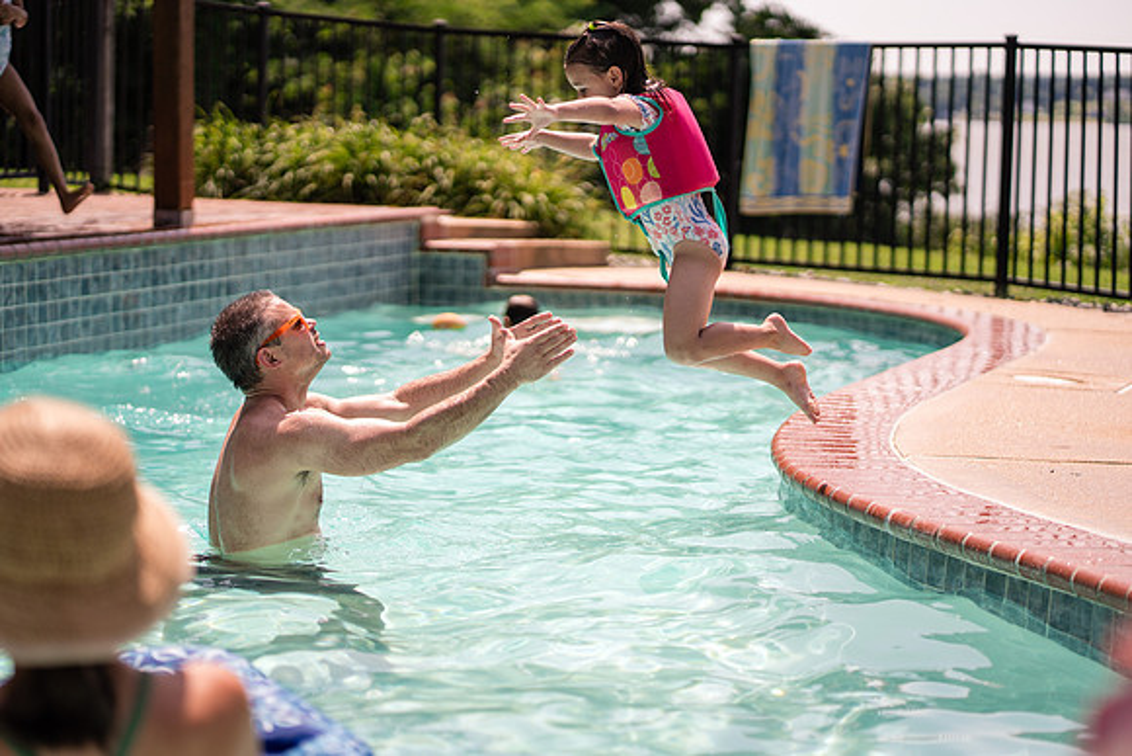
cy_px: 378
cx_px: 566
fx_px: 2673
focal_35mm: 85
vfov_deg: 16.1
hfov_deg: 23.9
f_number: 1.8
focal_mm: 85
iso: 200
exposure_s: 1/6400
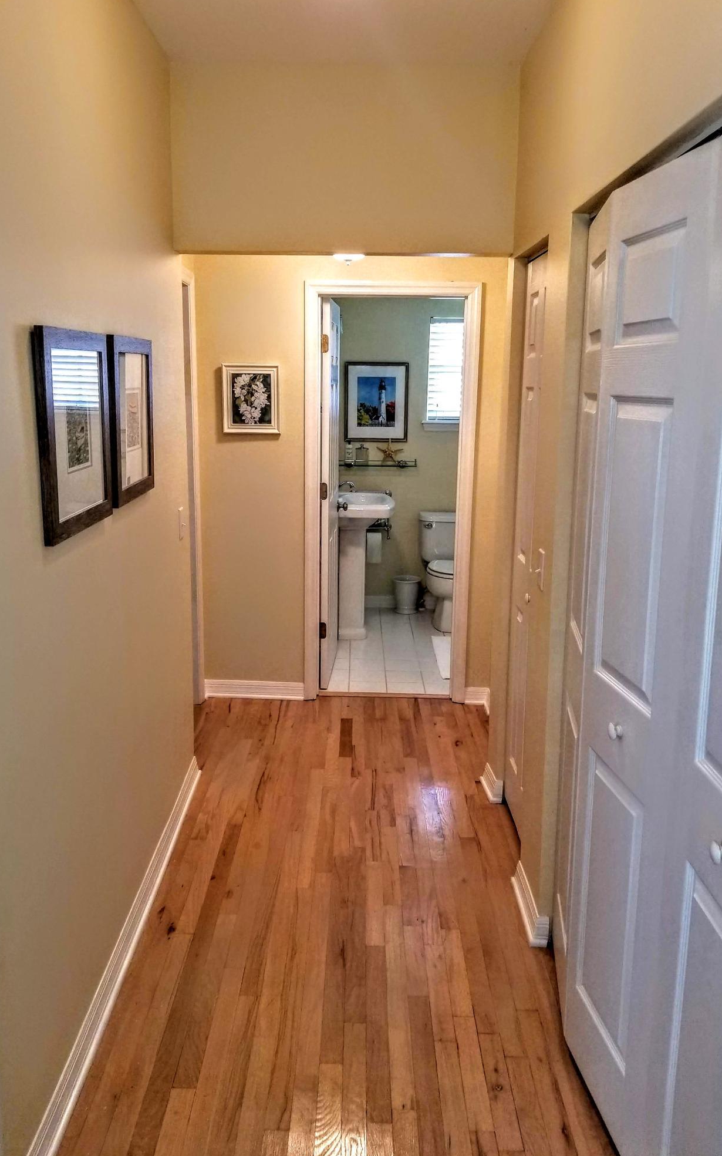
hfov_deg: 44.5
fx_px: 882
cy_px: 580
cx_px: 333
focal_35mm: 28
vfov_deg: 66.5
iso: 100
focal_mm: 4.25
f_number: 1.7
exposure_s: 1/40
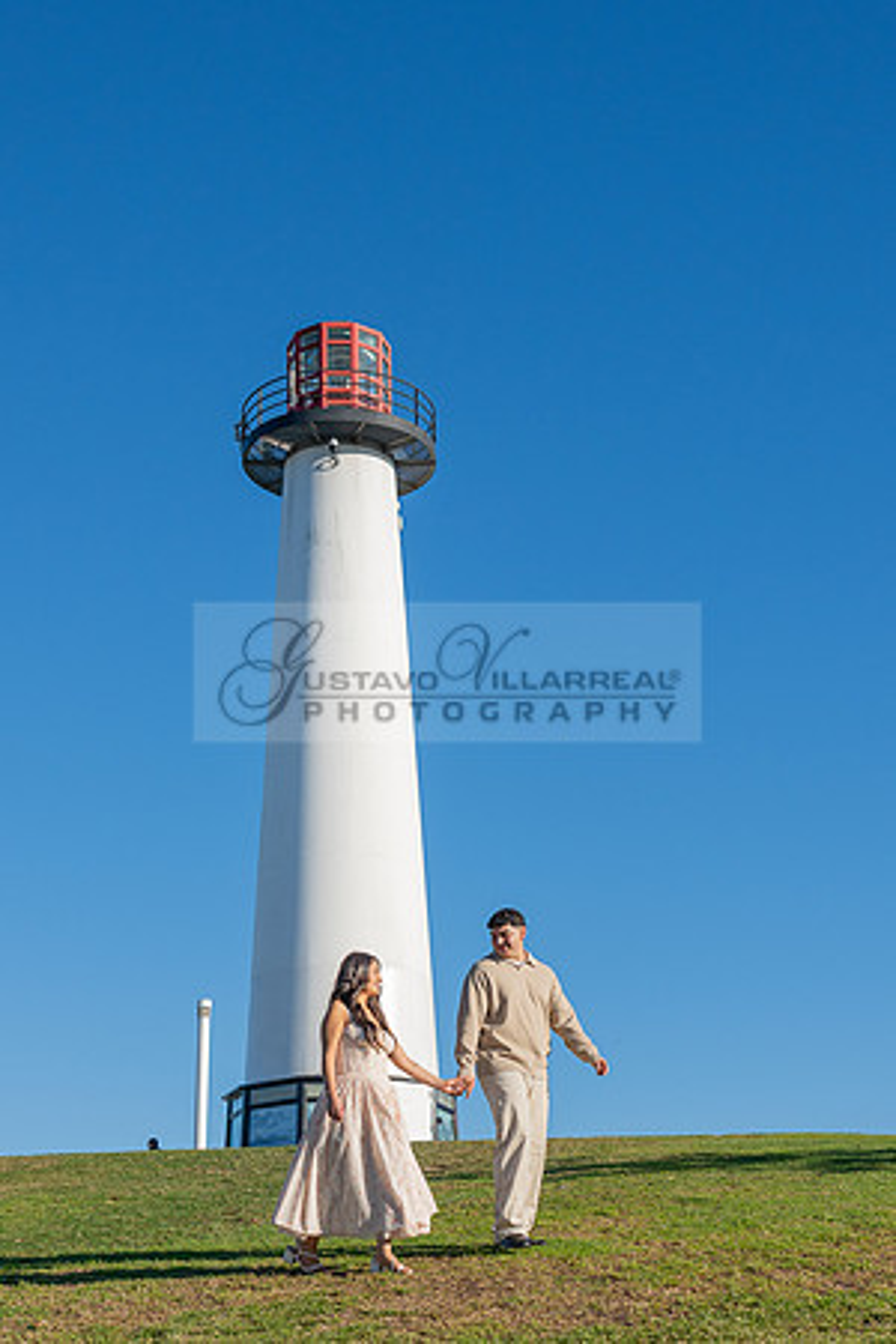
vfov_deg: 35.6
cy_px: 788
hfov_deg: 24.2
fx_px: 2090
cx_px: 523
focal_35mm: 56
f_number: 4
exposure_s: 1/2500
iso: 200
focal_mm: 30.5
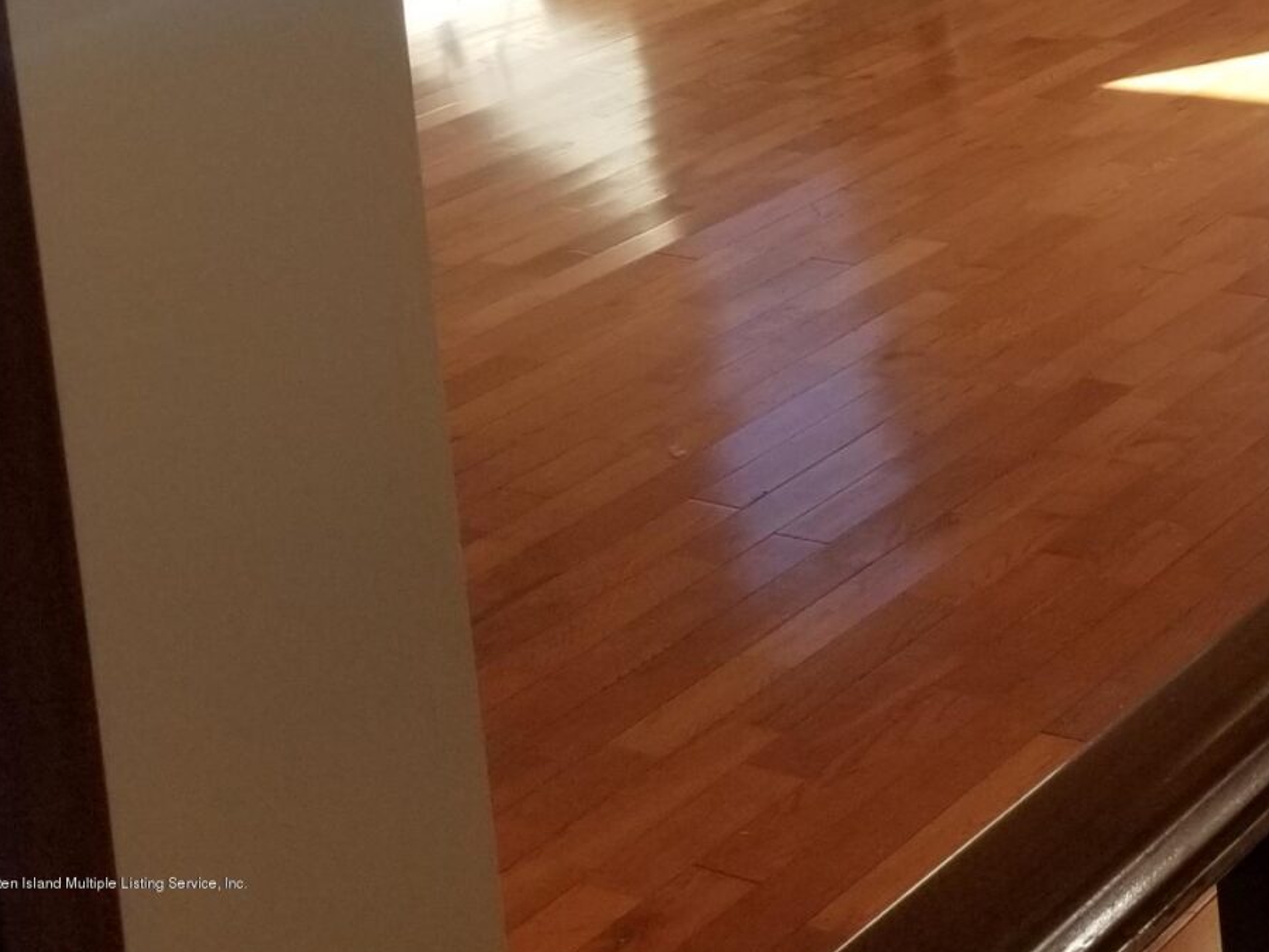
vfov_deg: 18.2
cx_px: 1776
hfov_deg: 22.6
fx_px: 2714
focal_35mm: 74
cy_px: -386
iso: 50
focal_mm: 4.3
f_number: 1.7
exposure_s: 1/307
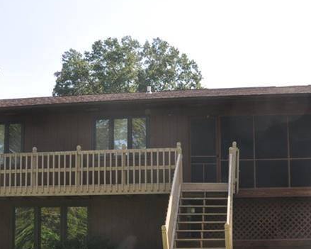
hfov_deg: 32.0
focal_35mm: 59
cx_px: 145
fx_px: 543
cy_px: 198
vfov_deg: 25.4
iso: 200
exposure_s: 1/200
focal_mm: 18
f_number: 10
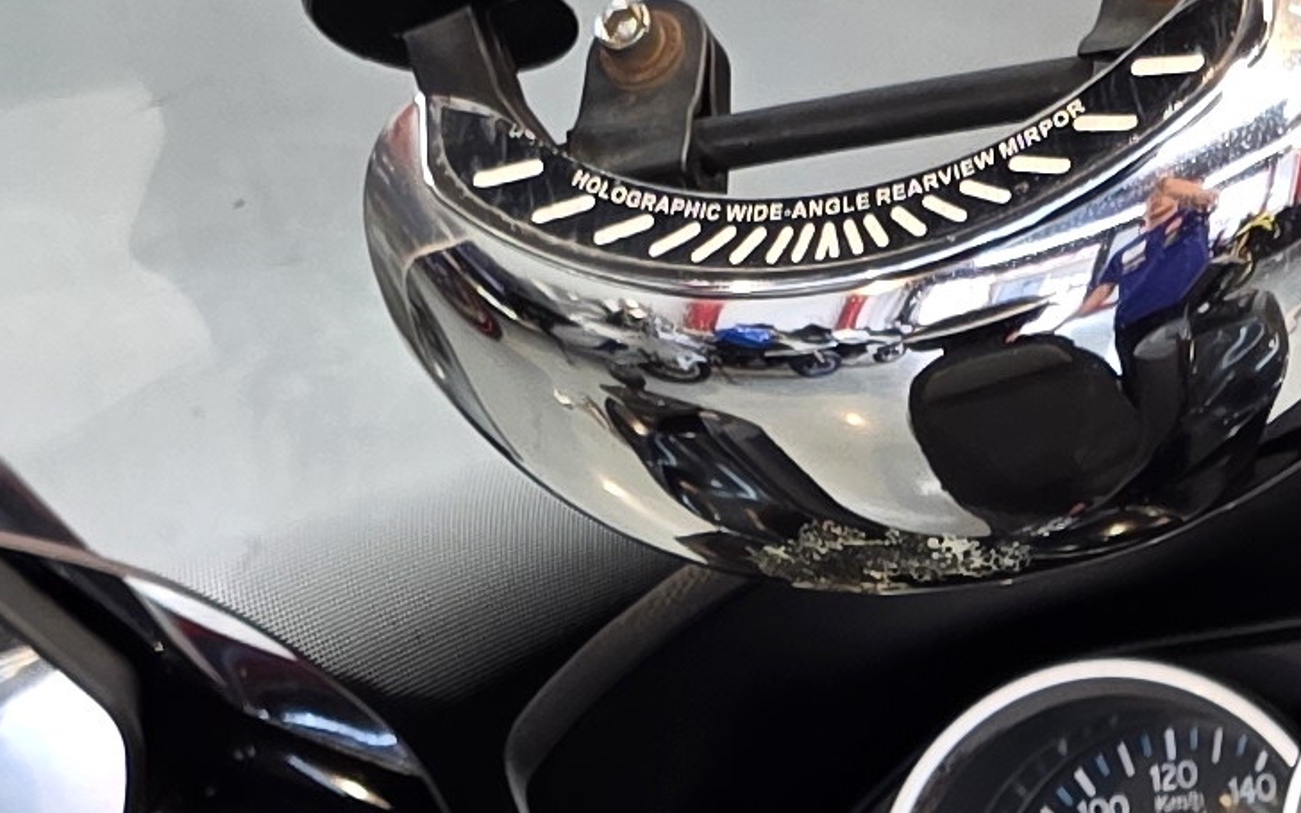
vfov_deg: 9.2
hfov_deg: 15.1
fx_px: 4751
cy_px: 1578
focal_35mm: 134
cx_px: 1555
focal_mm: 6.25
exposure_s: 1/120
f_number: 1.7
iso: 200
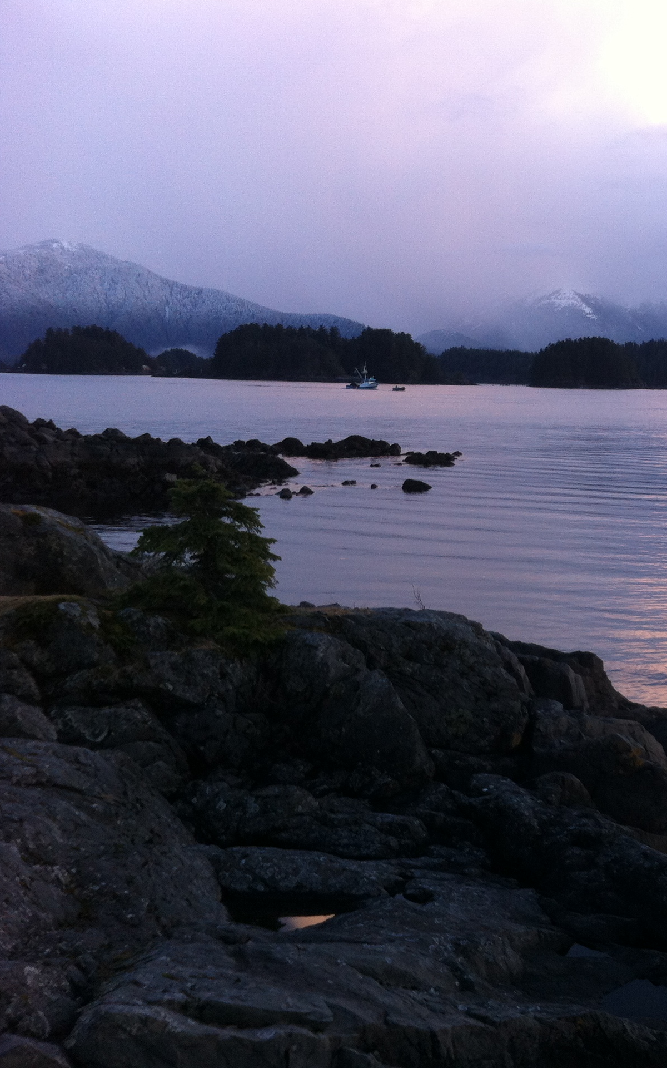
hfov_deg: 24.4
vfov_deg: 40.3
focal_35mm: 50
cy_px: 530
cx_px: 704
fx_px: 1454
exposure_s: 1/60
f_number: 2.8
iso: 100
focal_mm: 3.85
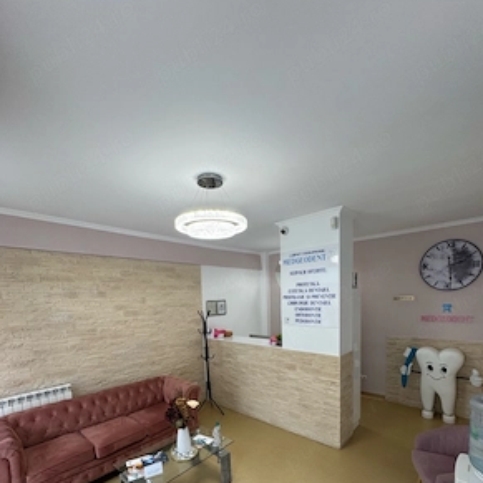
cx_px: 242
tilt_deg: -4.3
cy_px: 320
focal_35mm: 17
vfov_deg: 81.3
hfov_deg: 84.0
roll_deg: +1.1
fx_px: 268
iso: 80
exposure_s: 1/100
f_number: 2.2
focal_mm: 2.22
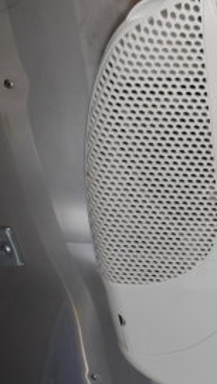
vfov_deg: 28.5
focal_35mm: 74
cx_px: 343
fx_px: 757
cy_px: 176
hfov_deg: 14.9
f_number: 3.8
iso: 560
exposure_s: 1/30
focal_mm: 21
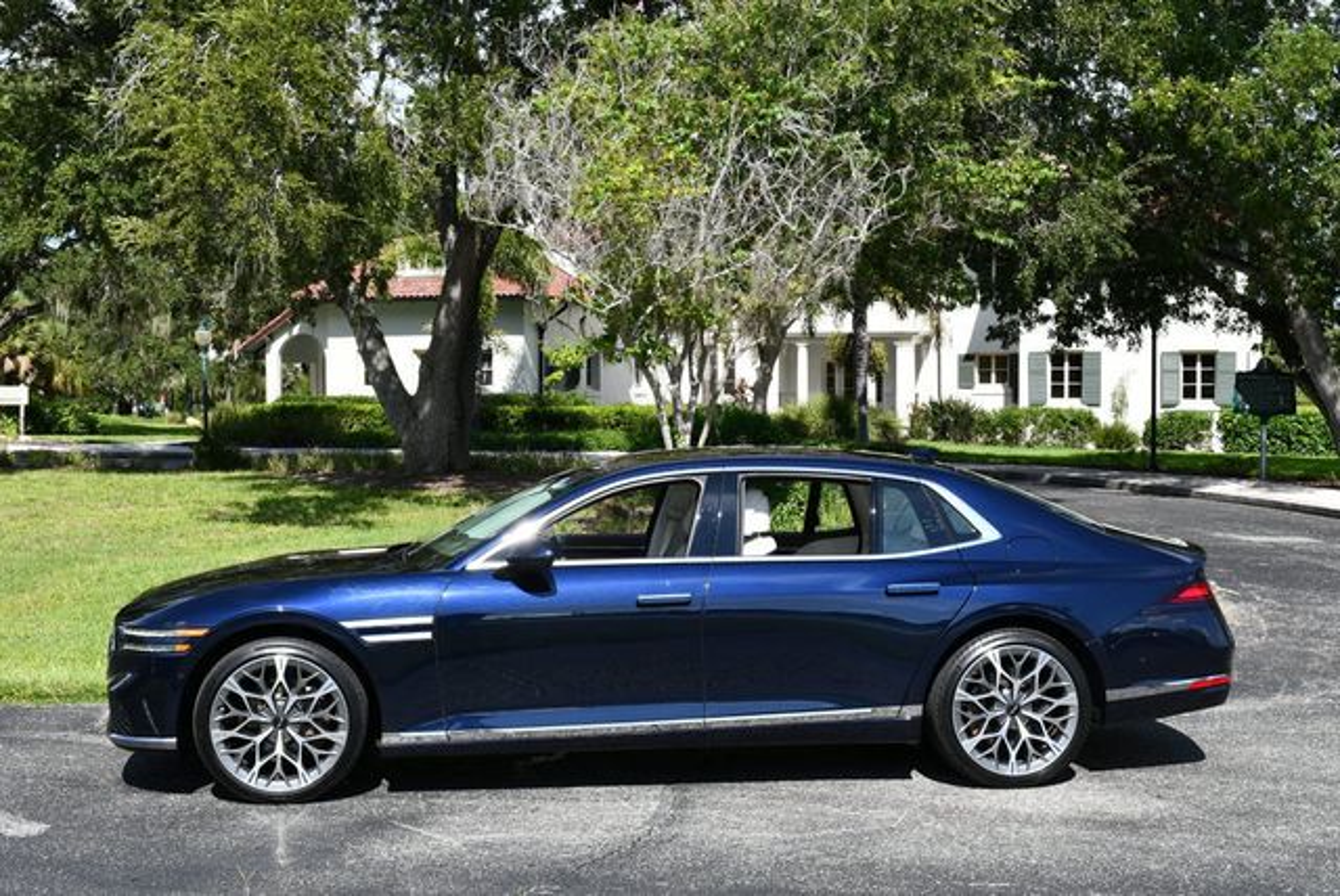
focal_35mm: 48
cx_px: 670
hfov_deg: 41.1
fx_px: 1788
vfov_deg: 28.1
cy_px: 448
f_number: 8
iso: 125
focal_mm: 24
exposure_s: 1/250
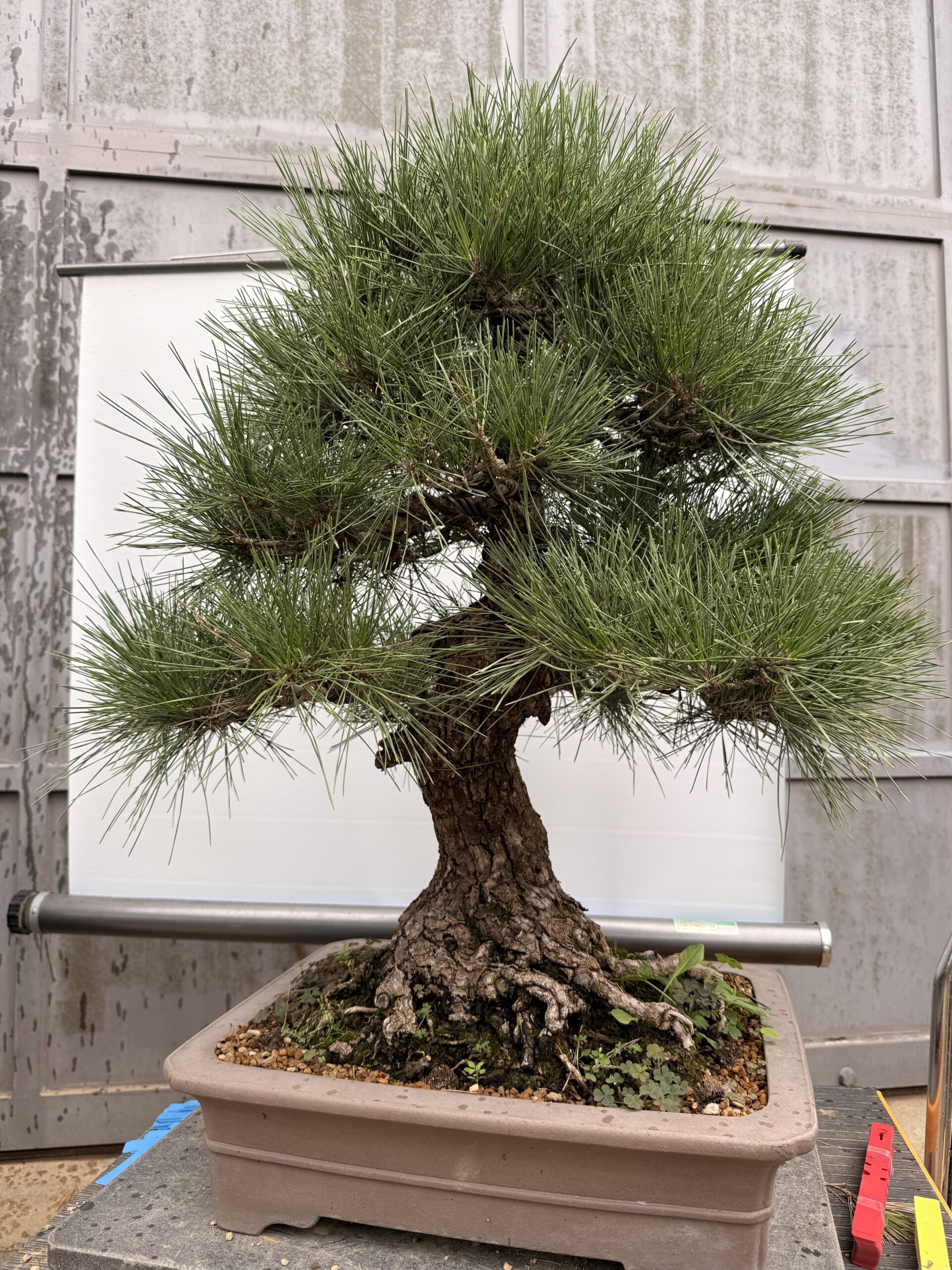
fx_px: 880
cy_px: 635
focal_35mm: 24
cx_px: 476
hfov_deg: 56.8
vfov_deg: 71.6
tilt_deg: +4.3
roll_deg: -0.8
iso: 80
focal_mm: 6.76
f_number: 1.78
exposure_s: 1/765
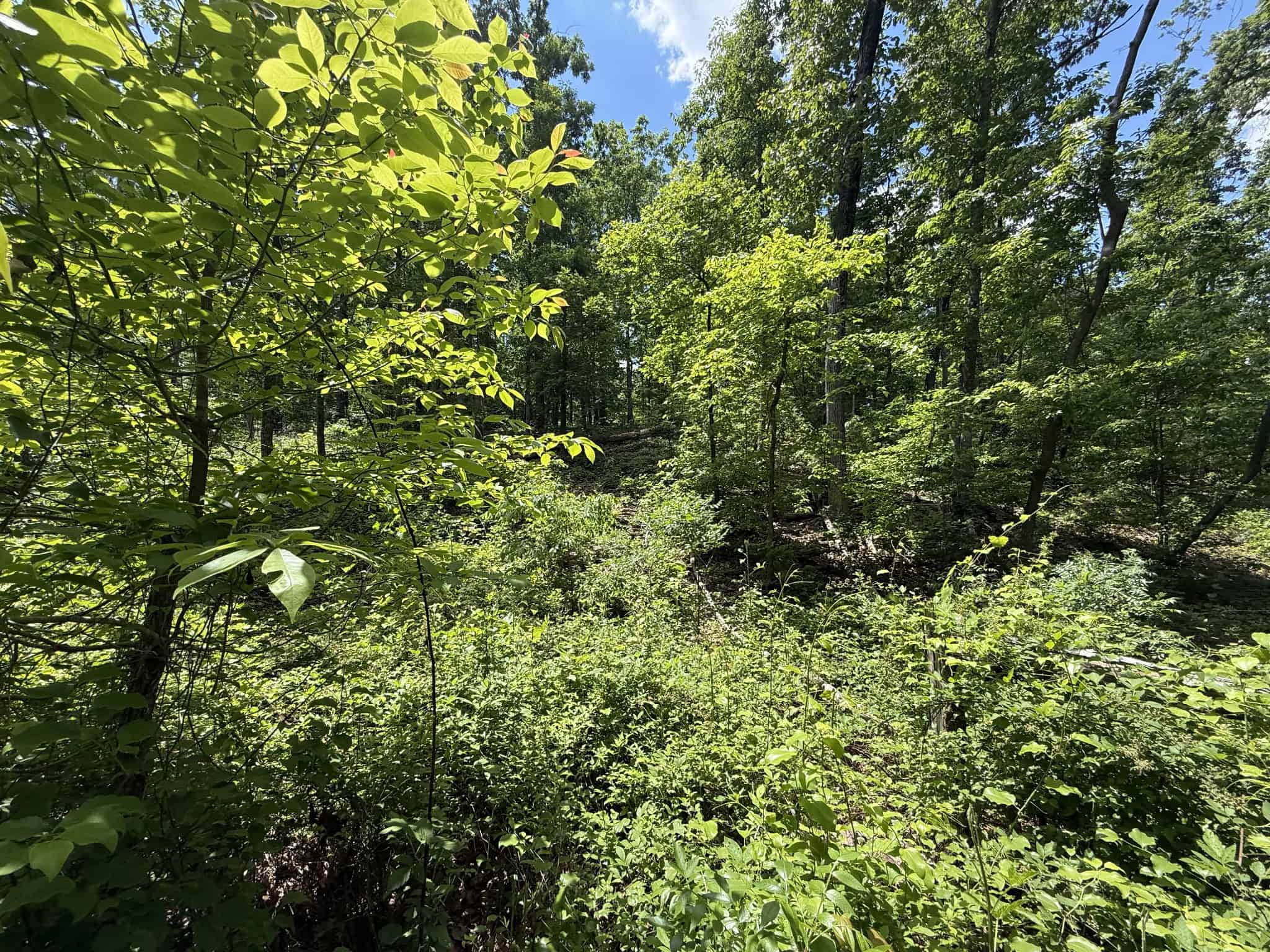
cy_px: 476
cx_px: 635
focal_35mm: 14
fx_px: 514
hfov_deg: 102.1
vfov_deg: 85.7
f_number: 2.2
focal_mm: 2.2
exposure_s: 1/717
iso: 50
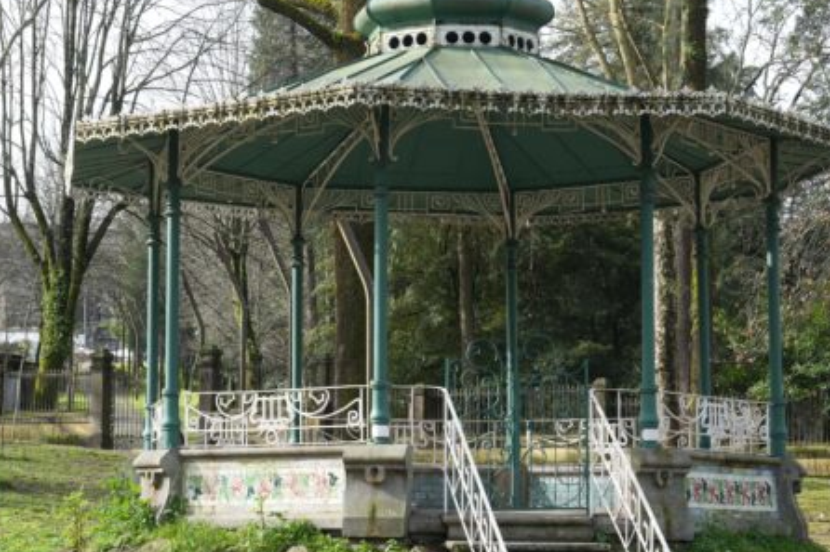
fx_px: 2535
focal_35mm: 110
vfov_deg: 12.4
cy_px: 237
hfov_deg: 18.6
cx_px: 333
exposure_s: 1/250
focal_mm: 57
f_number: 8
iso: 500
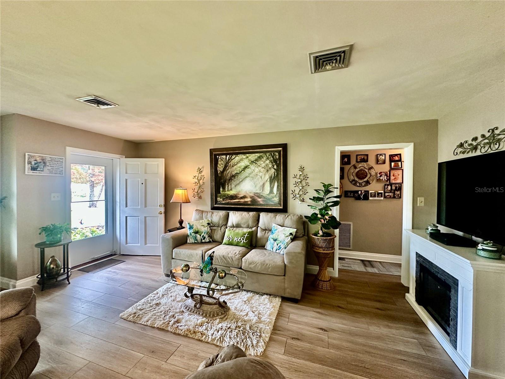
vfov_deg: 85.7
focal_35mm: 14
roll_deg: -1.2
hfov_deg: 102.1
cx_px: 252
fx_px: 204
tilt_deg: -0.9
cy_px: 190
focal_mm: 2.22
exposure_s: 1/60
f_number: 2.2
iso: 400
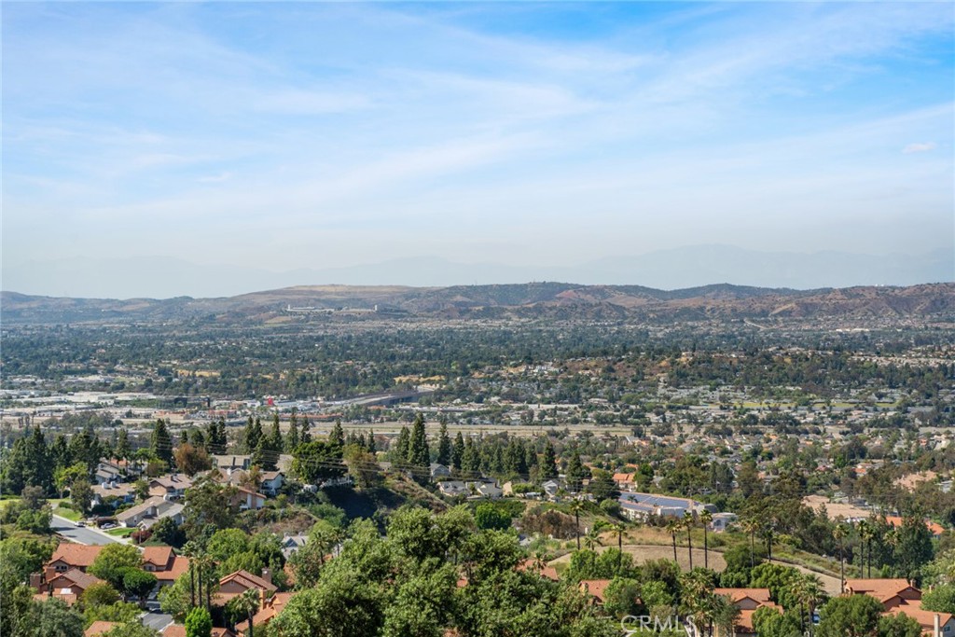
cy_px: 318
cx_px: 478
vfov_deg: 19.5
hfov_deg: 28.8
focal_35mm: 70
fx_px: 1857
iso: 100
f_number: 8
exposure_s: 1/400
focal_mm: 70
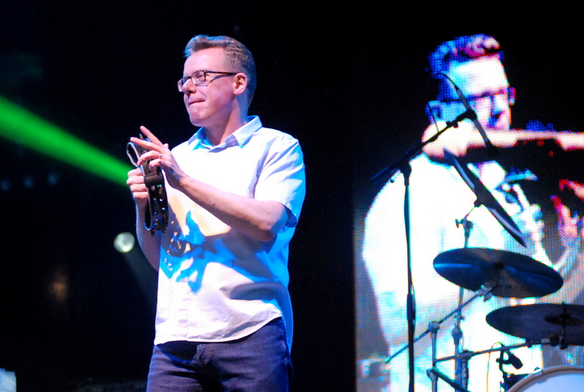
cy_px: 196
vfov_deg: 11.5
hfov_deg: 17.0
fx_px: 1950
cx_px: 292
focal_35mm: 120
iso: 1600
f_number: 2.8
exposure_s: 1/250
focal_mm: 80
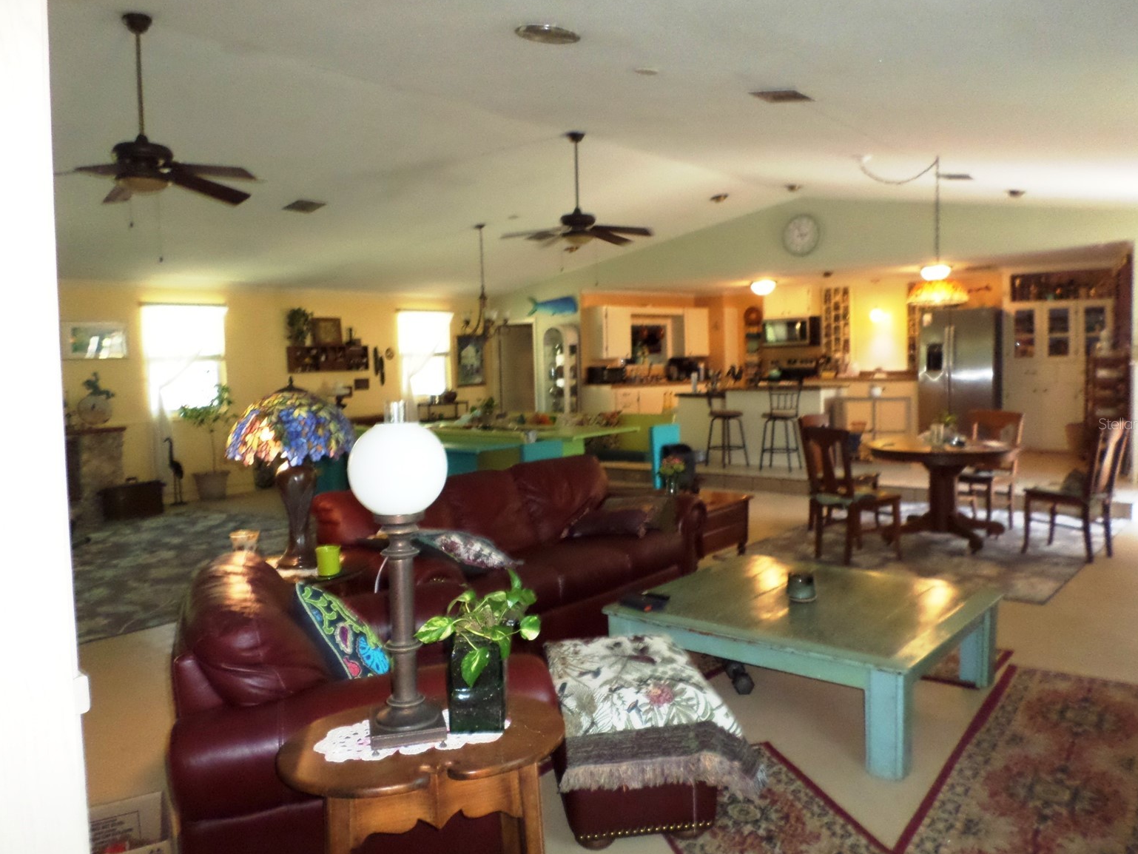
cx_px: 576
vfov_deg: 53.1
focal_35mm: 26
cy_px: 423
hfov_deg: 67.3
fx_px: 855
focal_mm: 4.5
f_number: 2.5
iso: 320
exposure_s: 1/30
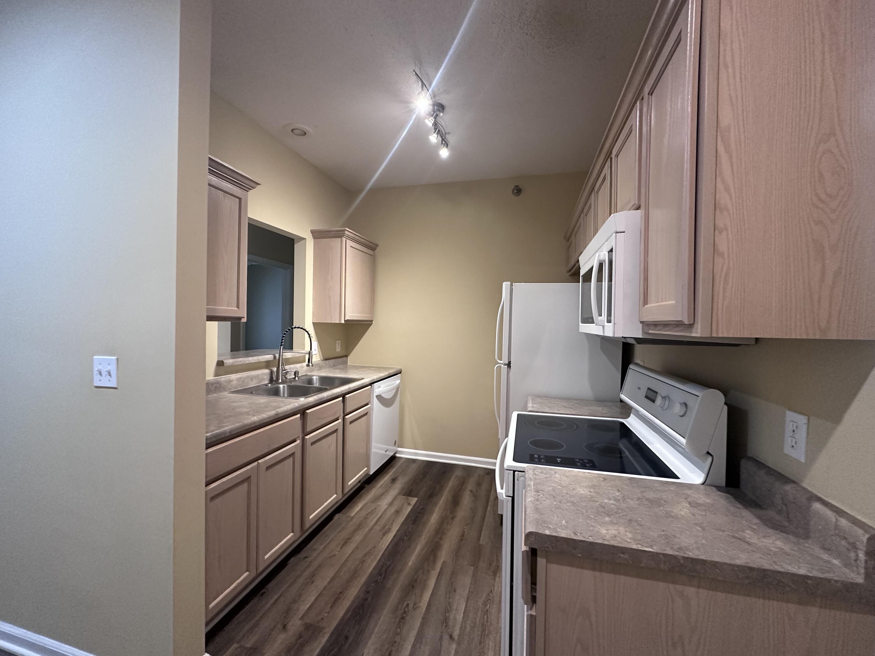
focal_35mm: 14
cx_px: 438
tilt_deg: -1.1
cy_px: 328
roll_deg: -1.3
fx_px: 354
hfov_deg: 102.1
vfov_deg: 85.7
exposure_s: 1/60
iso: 400
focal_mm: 2.22
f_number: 2.2
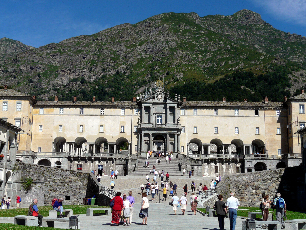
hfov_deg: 36.2
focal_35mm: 53
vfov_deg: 27.5
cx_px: 153
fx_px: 469
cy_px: 115
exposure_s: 1/500
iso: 100
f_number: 7.1
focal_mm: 8.8
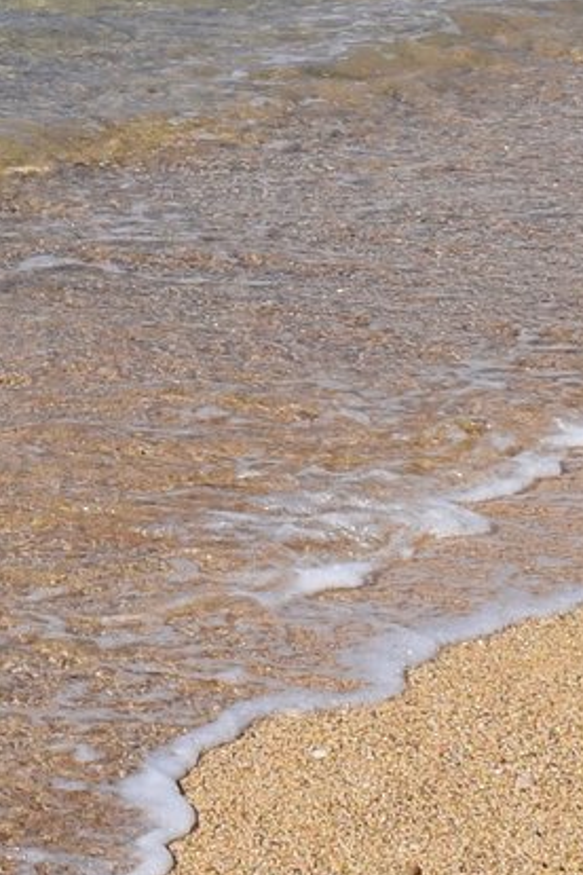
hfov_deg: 8.1
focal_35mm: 163
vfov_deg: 12.4
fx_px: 3959
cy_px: -81
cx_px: -437
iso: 200
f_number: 10
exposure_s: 1/400
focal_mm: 18
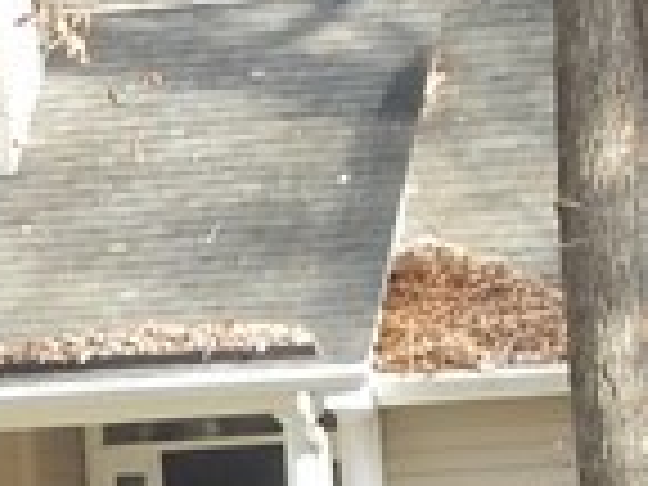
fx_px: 11307
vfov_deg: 2.5
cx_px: -526
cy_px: 716
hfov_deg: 3.3
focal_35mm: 604
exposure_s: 1/80
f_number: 4.3
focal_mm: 15.3
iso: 125
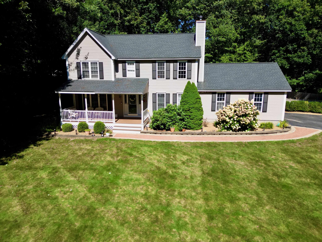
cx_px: 161
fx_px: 223
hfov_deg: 71.6
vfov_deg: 56.8
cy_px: 121
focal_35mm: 24
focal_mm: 6.72
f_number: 1.7
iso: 400
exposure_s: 1/6400
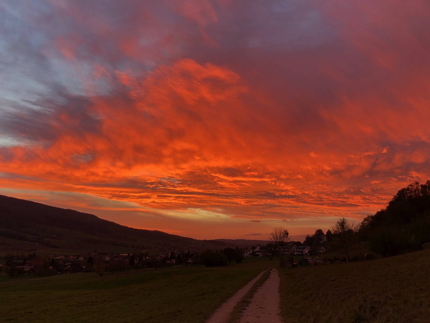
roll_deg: -2.2
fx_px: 360
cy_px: 162
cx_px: 215
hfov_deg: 61.7
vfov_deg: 48.2
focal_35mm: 29
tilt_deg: +11.7
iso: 64
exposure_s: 1/101
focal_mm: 3.99
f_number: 1.8
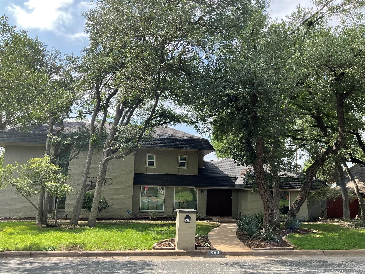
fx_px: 306
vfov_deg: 48.2
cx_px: 182
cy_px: 137
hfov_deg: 61.7
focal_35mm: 29
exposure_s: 1/642
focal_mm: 3
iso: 16
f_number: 1.8
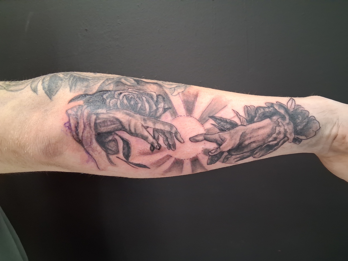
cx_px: 174
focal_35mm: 26
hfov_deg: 67.3
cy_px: 130
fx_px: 261
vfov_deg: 53.1
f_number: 1.8
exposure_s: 1/60
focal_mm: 3.98
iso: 500
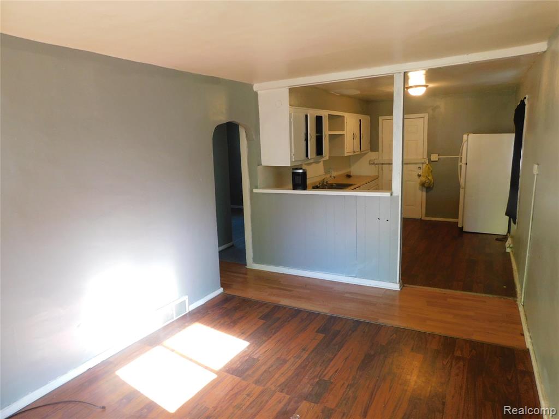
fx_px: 371
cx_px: 280
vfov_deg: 58.9
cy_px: 210
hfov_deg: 73.9
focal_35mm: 23
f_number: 3
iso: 220
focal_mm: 4
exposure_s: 1/30
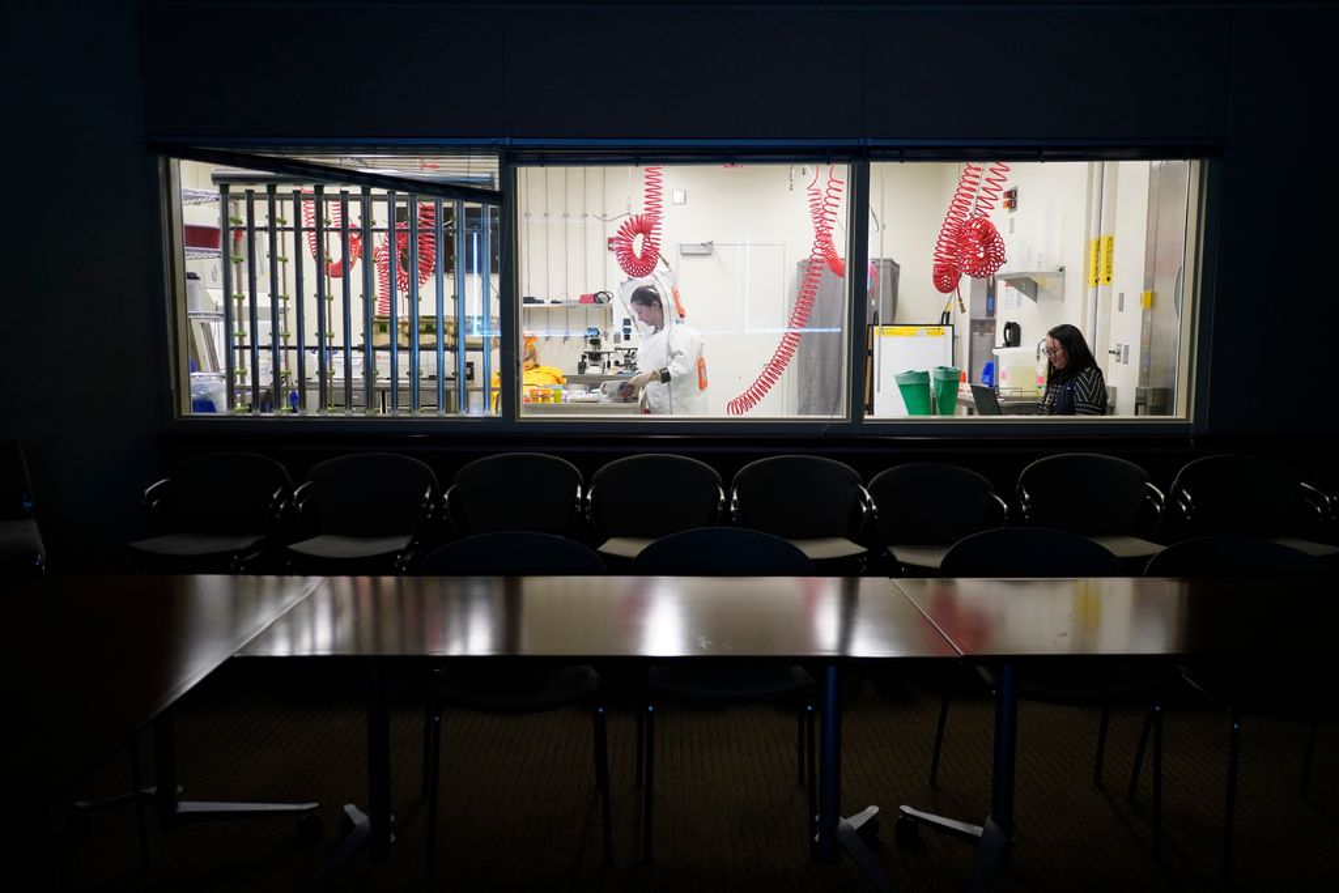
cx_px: 670
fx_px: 1116
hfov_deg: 61.9
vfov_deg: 43.6
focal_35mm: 30
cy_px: 446
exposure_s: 1/160
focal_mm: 30
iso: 2500
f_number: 4
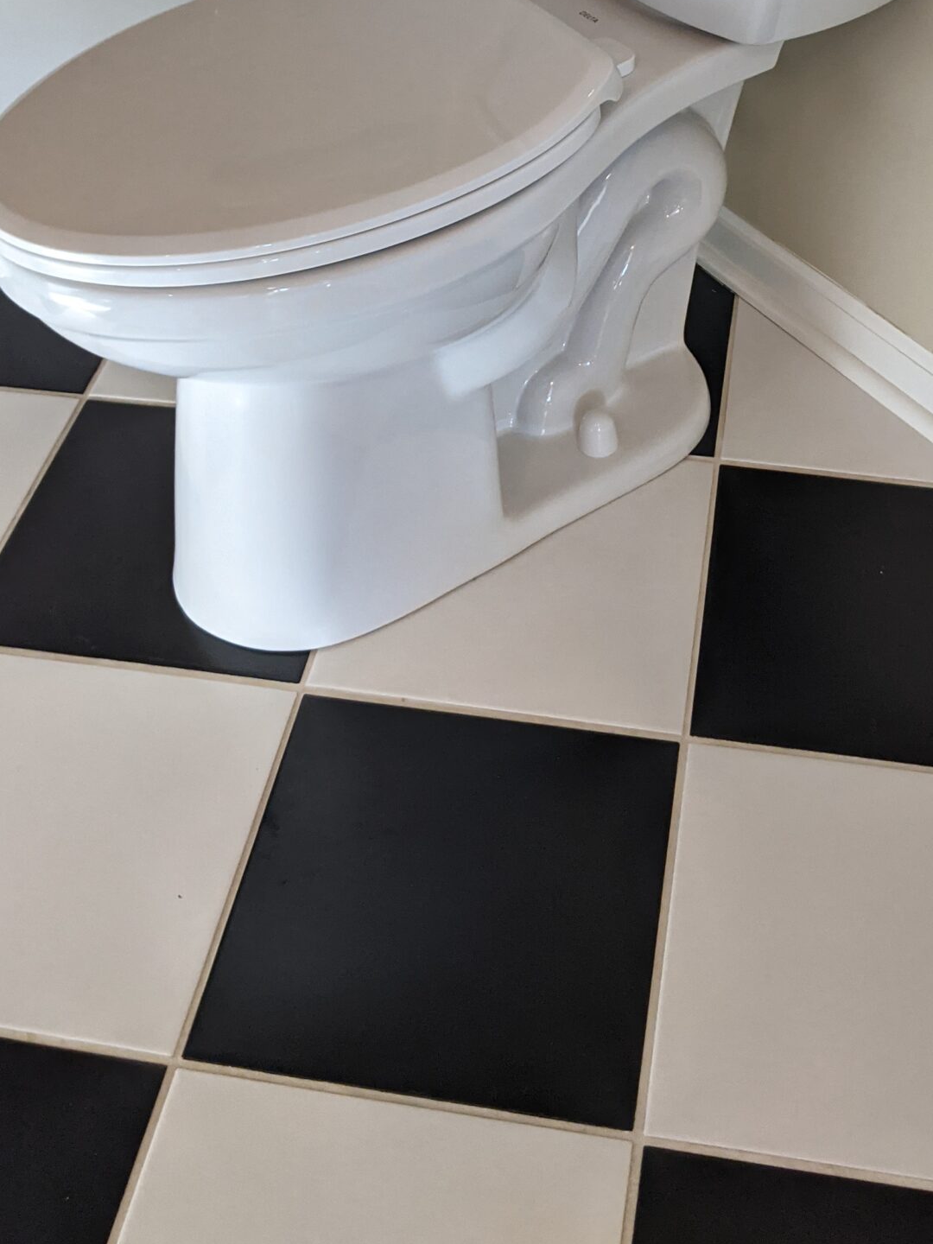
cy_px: 154
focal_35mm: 48
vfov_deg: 37.4
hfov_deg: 30.2
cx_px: 511
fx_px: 1725
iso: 239
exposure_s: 1/120
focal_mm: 4.44
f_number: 1.8
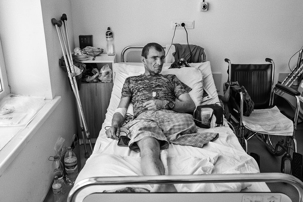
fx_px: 295
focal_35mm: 35
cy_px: 101
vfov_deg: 37.9
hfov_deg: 54.4
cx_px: 152
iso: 1000
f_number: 5
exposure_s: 1/640
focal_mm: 35
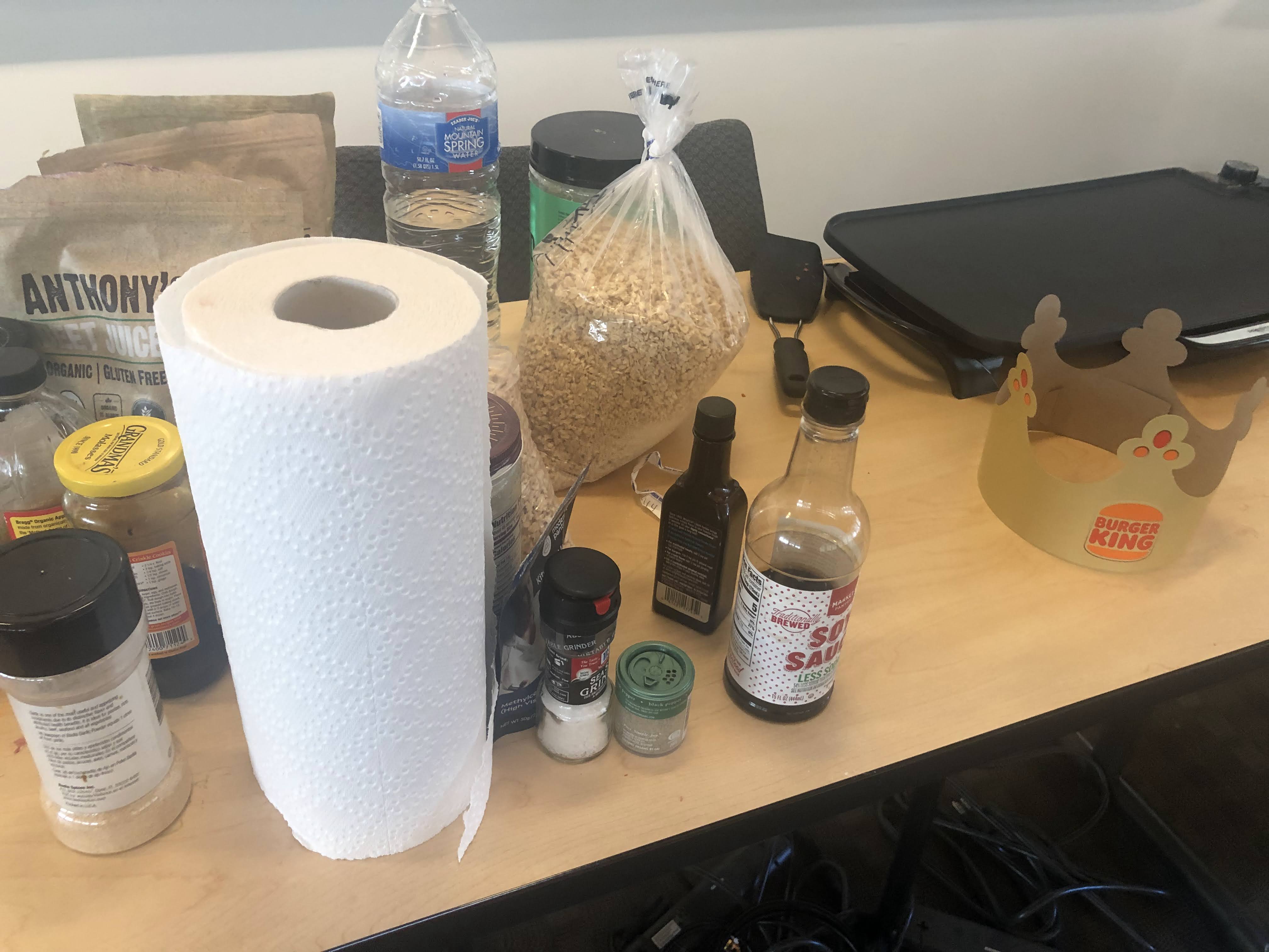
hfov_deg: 63.4
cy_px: 476
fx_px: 1026
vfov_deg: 49.7
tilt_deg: -37.3
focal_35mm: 28
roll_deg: -4.8
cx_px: 634
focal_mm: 3.99
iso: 64
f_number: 1.8
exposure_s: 1/15
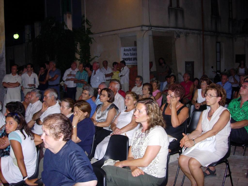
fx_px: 272
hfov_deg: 49.0
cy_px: 93
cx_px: 124
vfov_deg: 37.7
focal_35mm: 38
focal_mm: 7.8
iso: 125
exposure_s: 1/102
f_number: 2.8
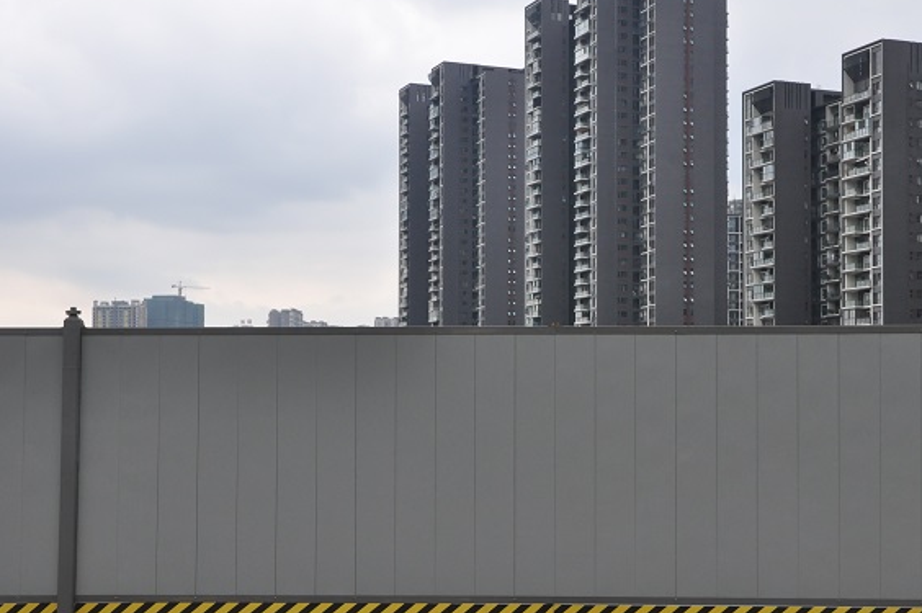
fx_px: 1433
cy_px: 358
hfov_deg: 35.5
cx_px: 572
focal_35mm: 56
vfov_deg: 24.1
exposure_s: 1/320
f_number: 9
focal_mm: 28
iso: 800
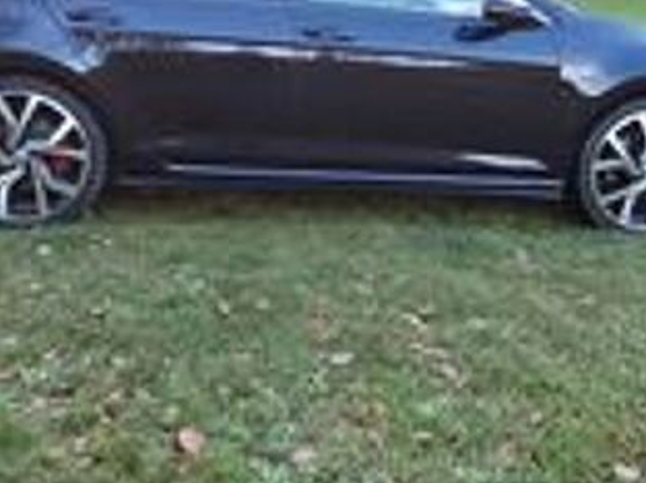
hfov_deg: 43.9
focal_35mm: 43
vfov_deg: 33.3
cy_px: 165
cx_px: 328
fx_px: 802
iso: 64
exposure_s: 1/50
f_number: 1.9
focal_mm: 2.91
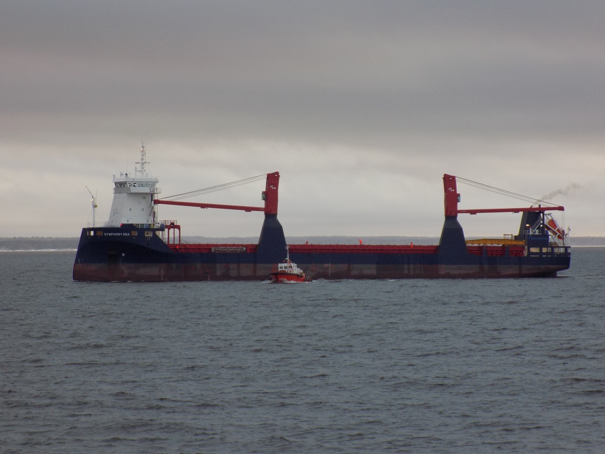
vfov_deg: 7.8
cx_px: 302
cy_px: 227
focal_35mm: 190
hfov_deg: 10.4
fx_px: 3321
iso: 125
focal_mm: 33.7
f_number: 5.4
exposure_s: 1/30
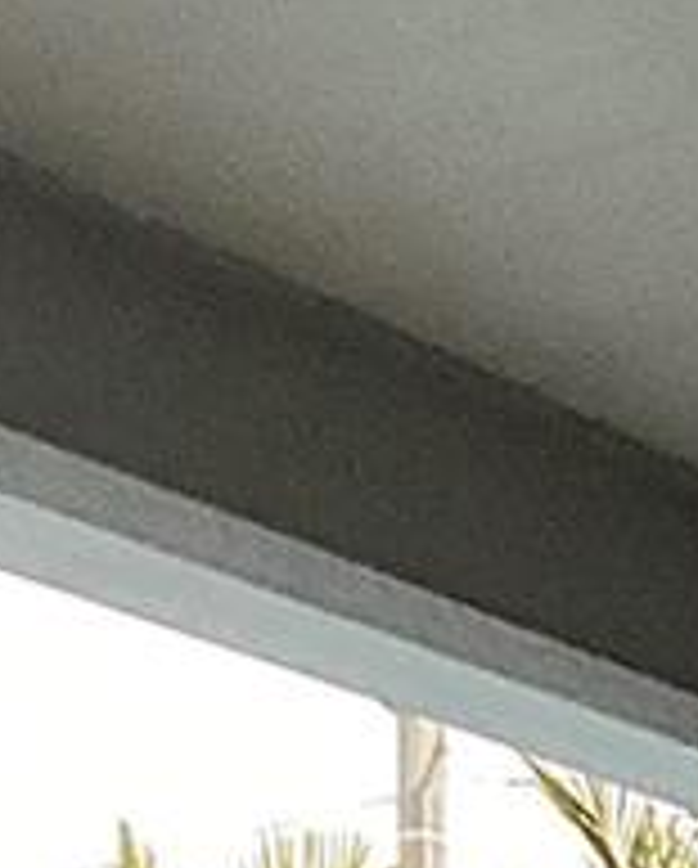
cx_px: 1414
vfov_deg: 8.9
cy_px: 2321
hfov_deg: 7.9
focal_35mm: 188
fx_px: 4843
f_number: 2.4
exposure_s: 1/60
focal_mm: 3.3
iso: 250
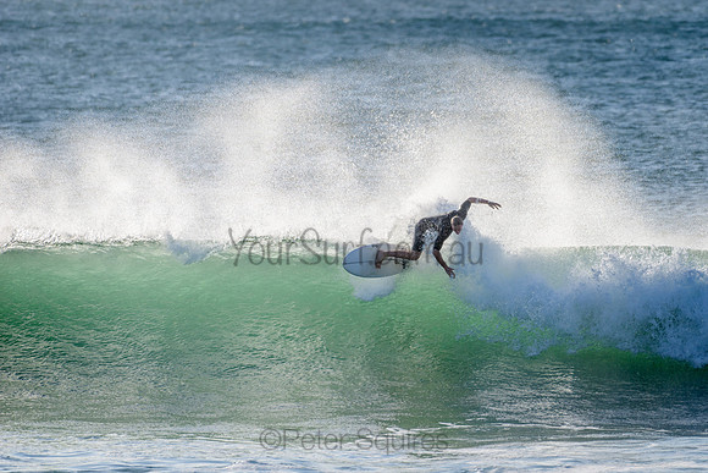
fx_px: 11880
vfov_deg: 2.3
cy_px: 187
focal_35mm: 604
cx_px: 428
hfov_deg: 3.4
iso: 125
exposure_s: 1/1250
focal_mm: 500
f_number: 5.6
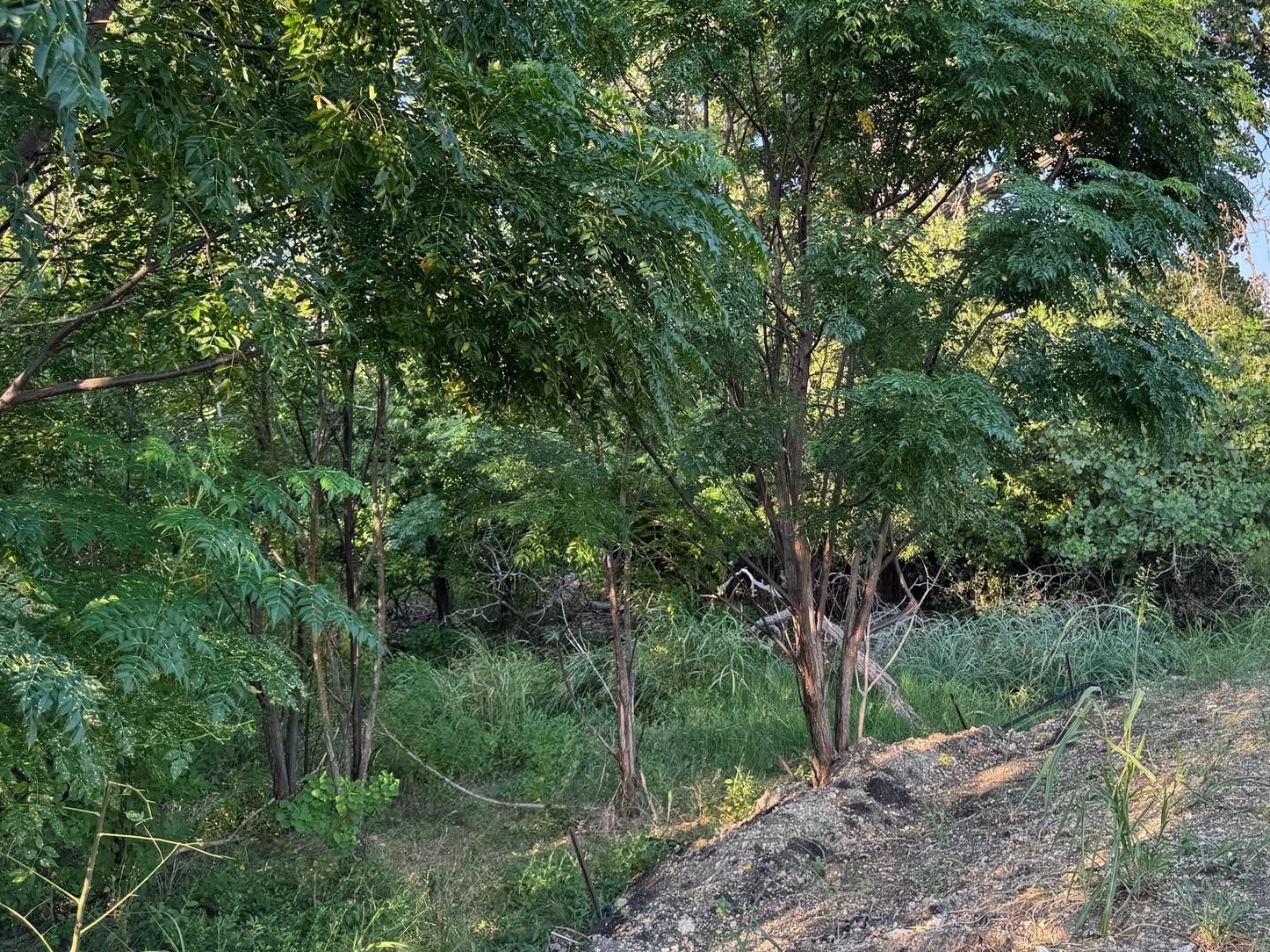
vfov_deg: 41.6
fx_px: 1247
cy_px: 376
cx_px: 768
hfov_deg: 53.6
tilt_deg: +3.9
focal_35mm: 34
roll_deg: +1.1
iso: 80
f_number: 1.78
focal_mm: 6.76
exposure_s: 1/309
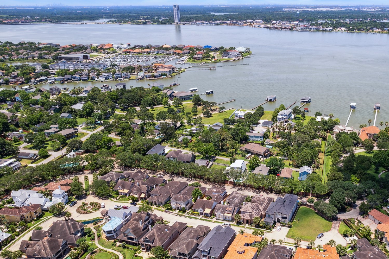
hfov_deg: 57.2
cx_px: 265
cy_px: 173
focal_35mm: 32
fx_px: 346
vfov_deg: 40.6
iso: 100
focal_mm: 8.4
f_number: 2.8
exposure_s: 1/1600
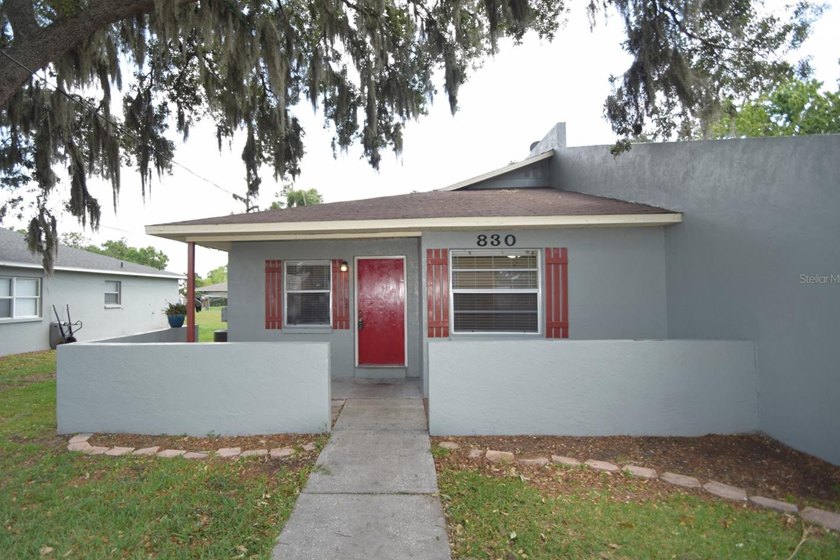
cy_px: 279
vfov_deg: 70.4
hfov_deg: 93.0
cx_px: 377
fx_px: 397
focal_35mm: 17
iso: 125
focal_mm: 10
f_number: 3.5
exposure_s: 1/200
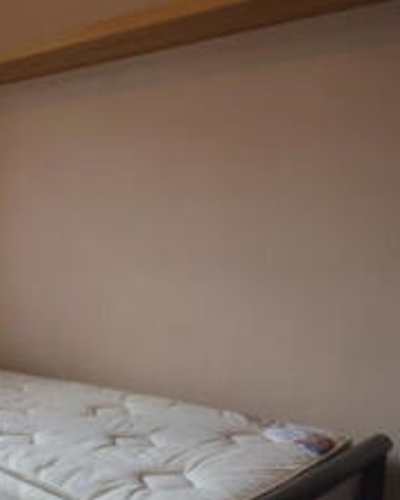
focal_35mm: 41
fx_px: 607
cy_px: 289
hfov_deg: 30.2
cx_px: -98
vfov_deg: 44.6
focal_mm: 10
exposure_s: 1/60
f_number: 4
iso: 400
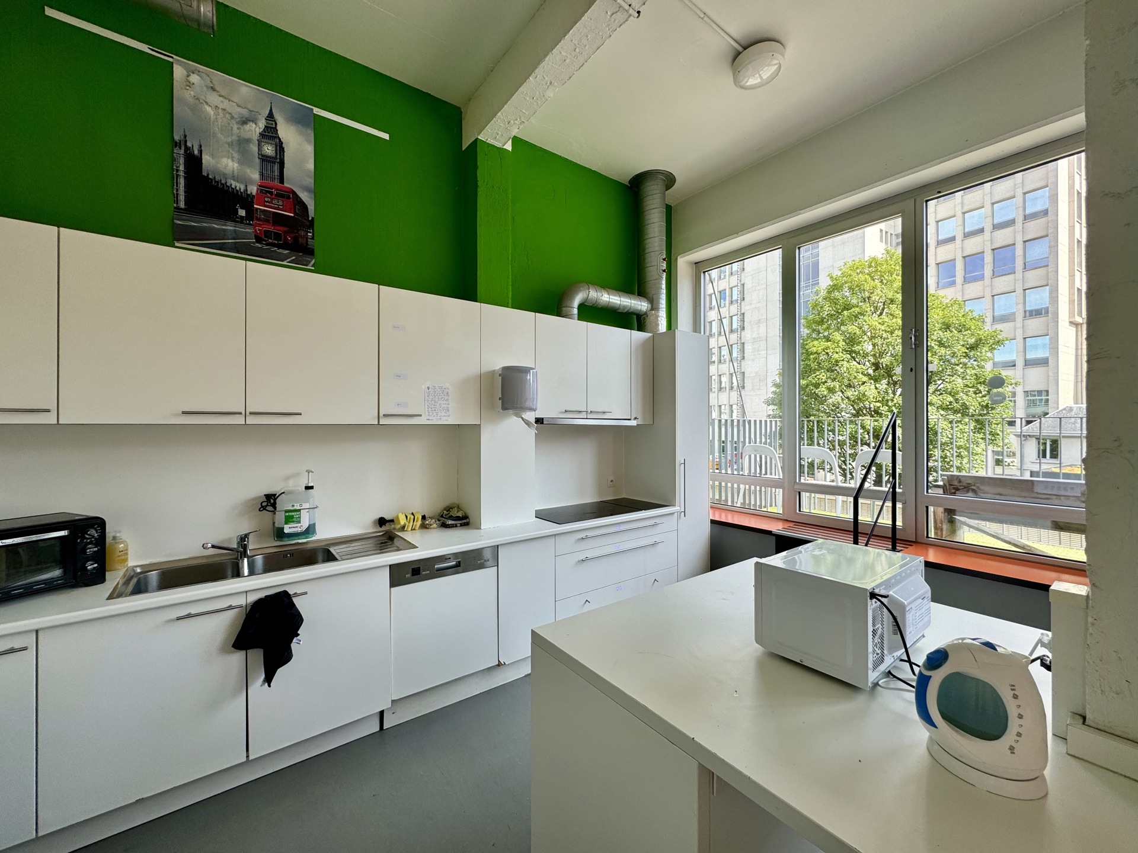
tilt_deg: +0.7
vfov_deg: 85.7
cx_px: 569
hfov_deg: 102.1
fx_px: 460
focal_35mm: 14
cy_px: 426
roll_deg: +0.4
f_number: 2.2
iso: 40
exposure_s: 1/211
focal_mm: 2.22
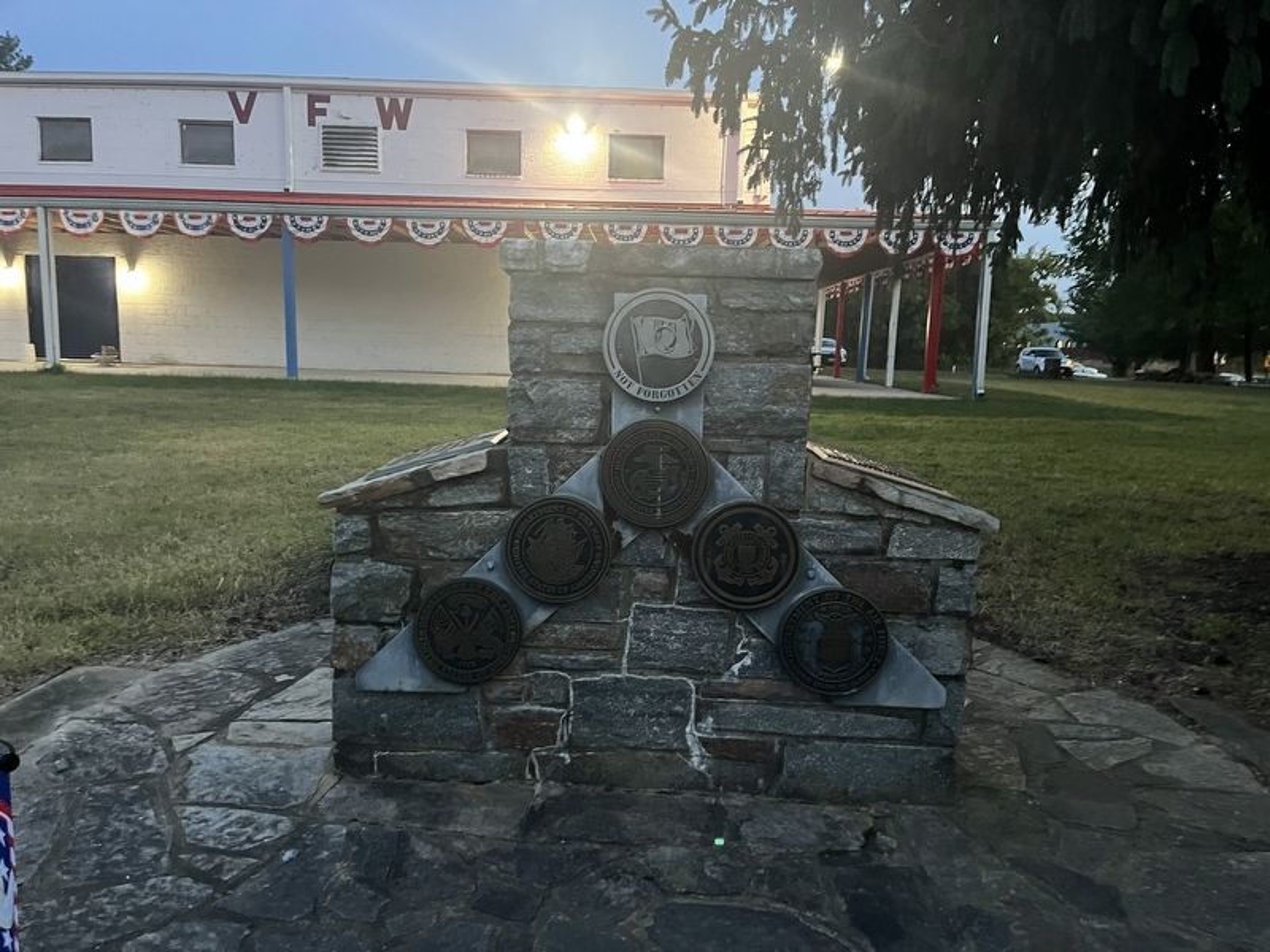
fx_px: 954
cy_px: 476
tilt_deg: -8.9
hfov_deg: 67.3
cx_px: 635
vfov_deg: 53.1
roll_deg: -2.4
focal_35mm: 26
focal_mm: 5.1
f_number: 1.6
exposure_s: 1/30
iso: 640
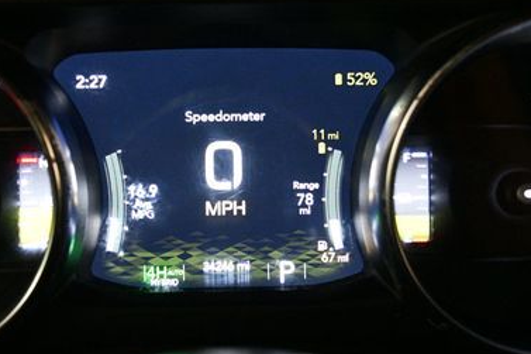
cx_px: 241
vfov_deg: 24.2
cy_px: 190
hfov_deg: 35.6
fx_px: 826
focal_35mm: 56
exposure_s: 1/80
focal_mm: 22
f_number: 3.8
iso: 3200
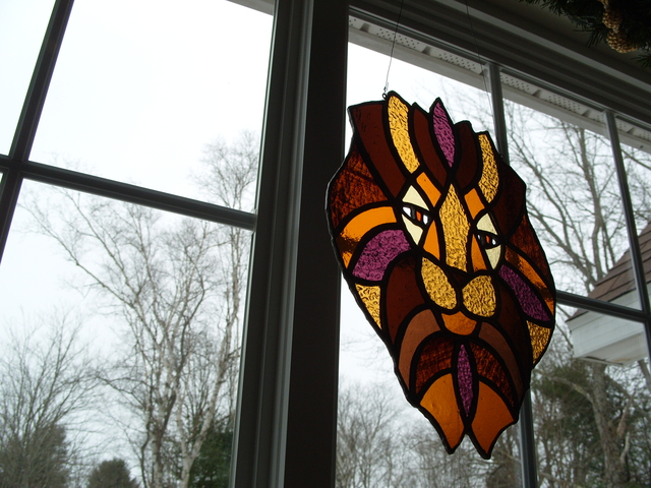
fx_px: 658
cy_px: 244
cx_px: 326
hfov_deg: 52.6
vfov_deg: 40.7
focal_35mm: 35
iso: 80
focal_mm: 7.8
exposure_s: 1/125
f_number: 4.1
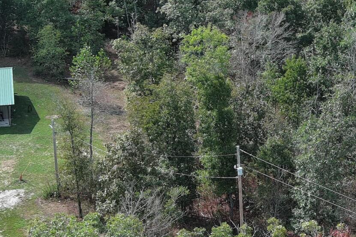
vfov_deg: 13.0
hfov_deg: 19.3
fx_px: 1038
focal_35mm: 105
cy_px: 113
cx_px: 266
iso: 100
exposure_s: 1/654
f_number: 2.8
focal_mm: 10.57
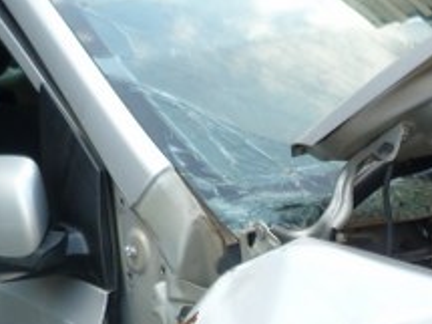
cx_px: 368
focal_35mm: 93
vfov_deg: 14.9
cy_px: 459
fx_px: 1160
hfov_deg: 20.8
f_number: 2.8
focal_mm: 4.5
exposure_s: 1/80
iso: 80
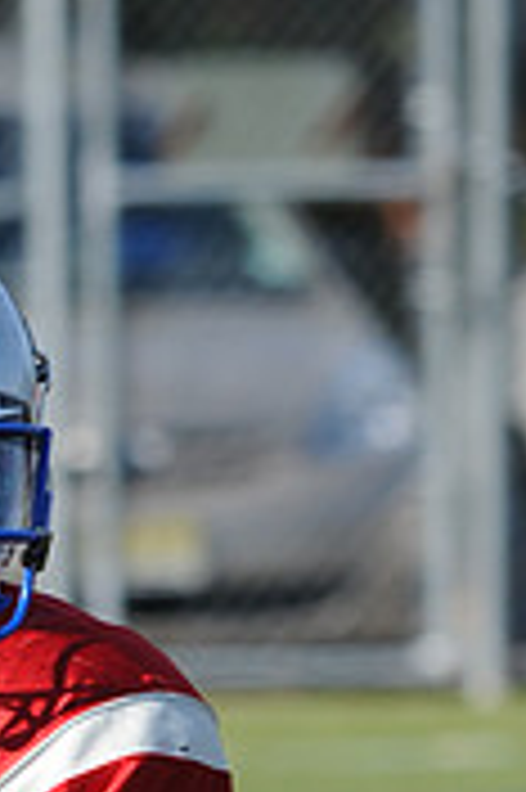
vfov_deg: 1.4
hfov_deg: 0.9
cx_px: -182
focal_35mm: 1480
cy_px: 1112
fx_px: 32498
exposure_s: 1/500
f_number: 7.1
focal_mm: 300
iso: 200
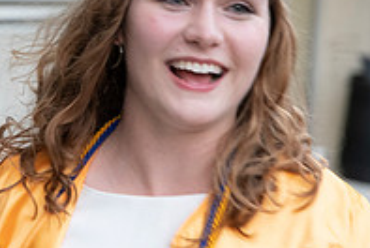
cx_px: 47
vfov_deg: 6.7
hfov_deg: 9.9
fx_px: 2120
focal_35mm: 206
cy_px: 65
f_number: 4
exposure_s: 1/100
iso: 2000
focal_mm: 70
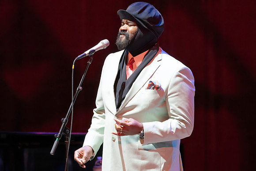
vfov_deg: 3.0
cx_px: 137
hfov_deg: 4.5
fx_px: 3284
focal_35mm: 462
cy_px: 100
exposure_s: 1/250
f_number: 7.1
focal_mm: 361
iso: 6400
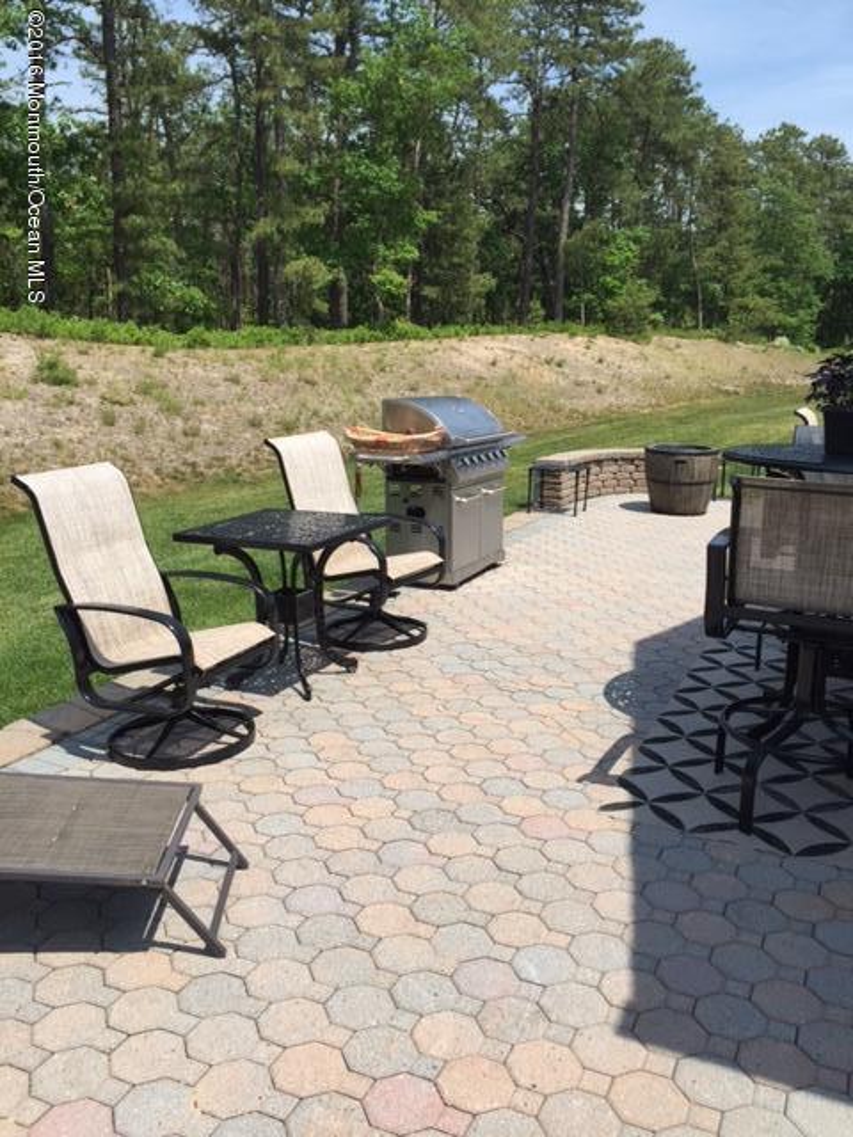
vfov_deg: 61.7
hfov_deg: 48.2
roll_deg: -2.2
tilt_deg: -13.6
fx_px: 953
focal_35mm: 29
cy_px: 568
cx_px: 426
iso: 32
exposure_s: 1/1647
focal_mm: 4.15
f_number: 2.2
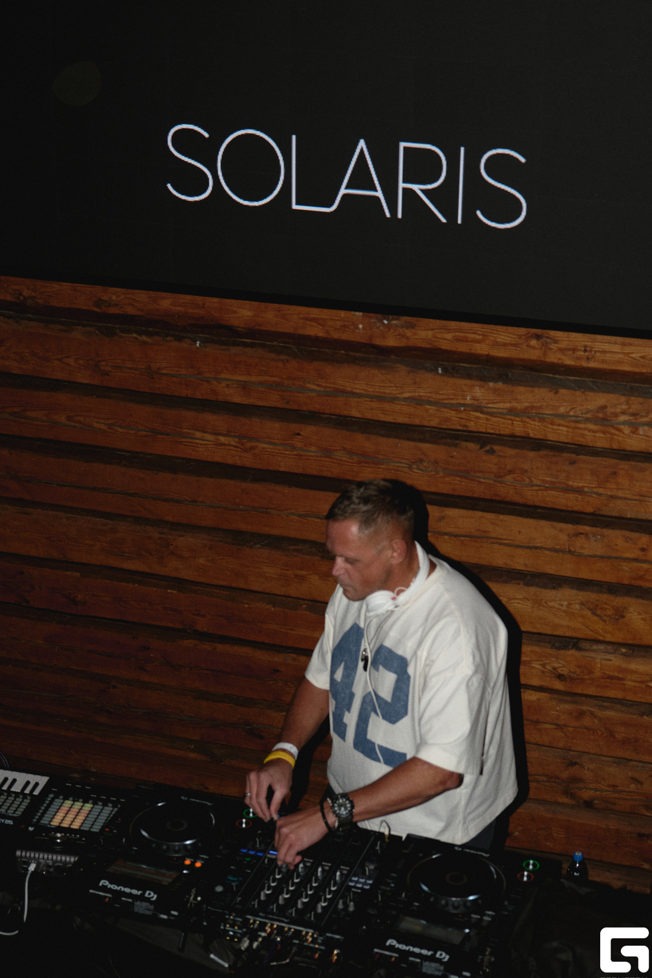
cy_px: 495
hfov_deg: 20.9
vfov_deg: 31.0
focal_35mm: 65
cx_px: 330
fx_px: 1766
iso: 400
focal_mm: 42.9
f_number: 4
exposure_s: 1/125
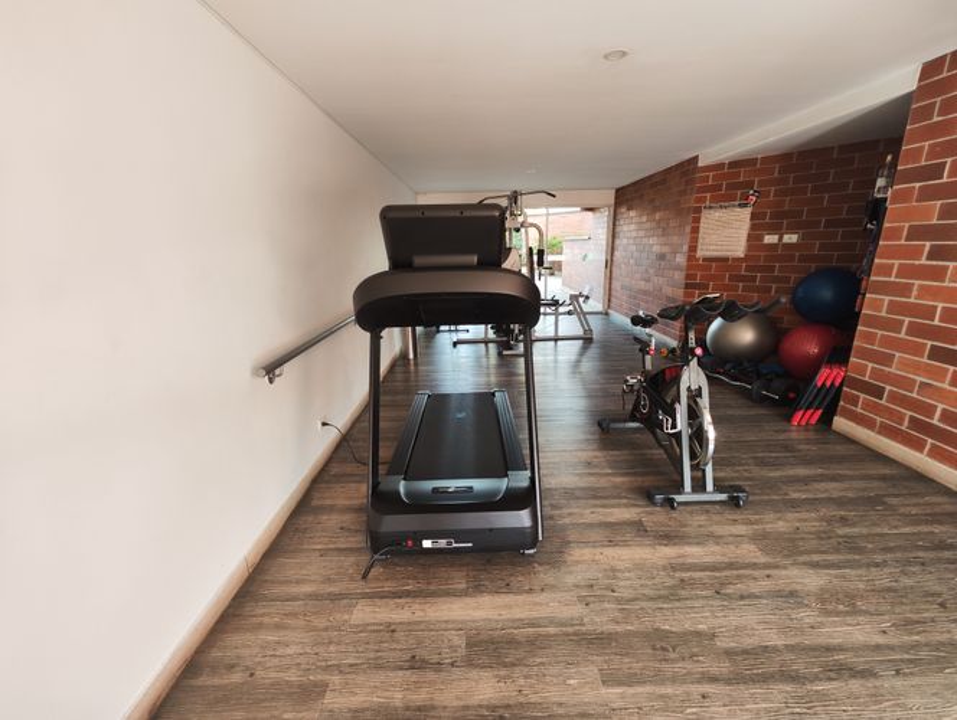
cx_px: 478
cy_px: 360
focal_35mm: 14
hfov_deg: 102.0
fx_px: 388
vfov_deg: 85.8
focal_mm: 2.16
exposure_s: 1/60
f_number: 2.2
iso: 236
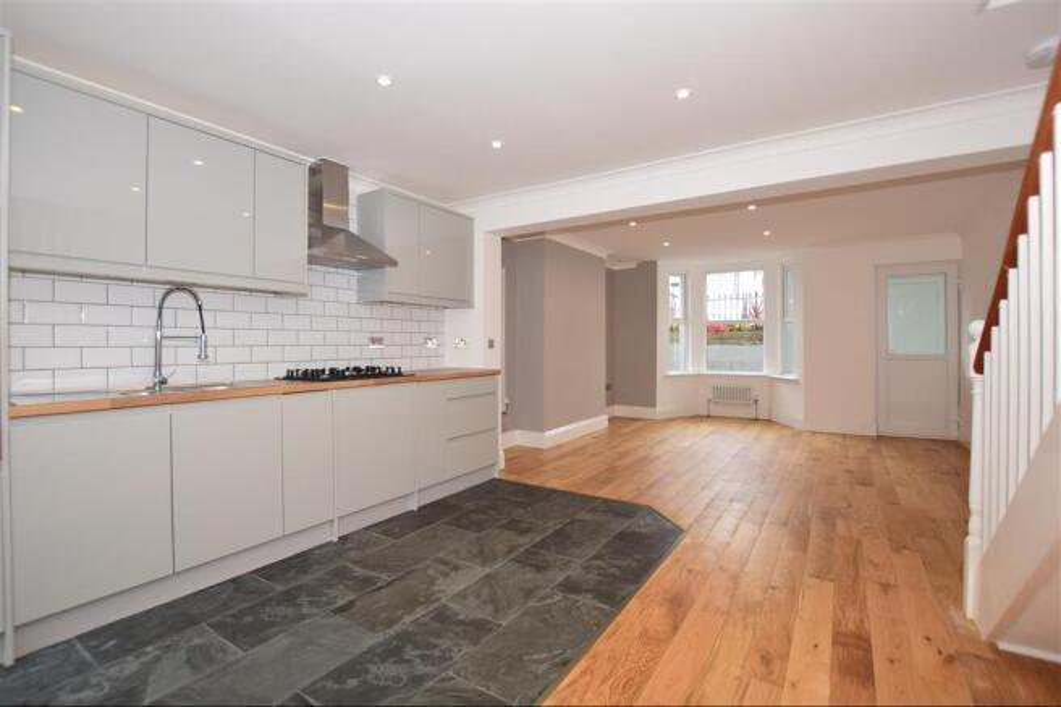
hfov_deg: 100.4
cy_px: 354
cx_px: 530
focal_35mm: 15
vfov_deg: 77.3
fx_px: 442
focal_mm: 10
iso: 250
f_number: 5
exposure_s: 1/50
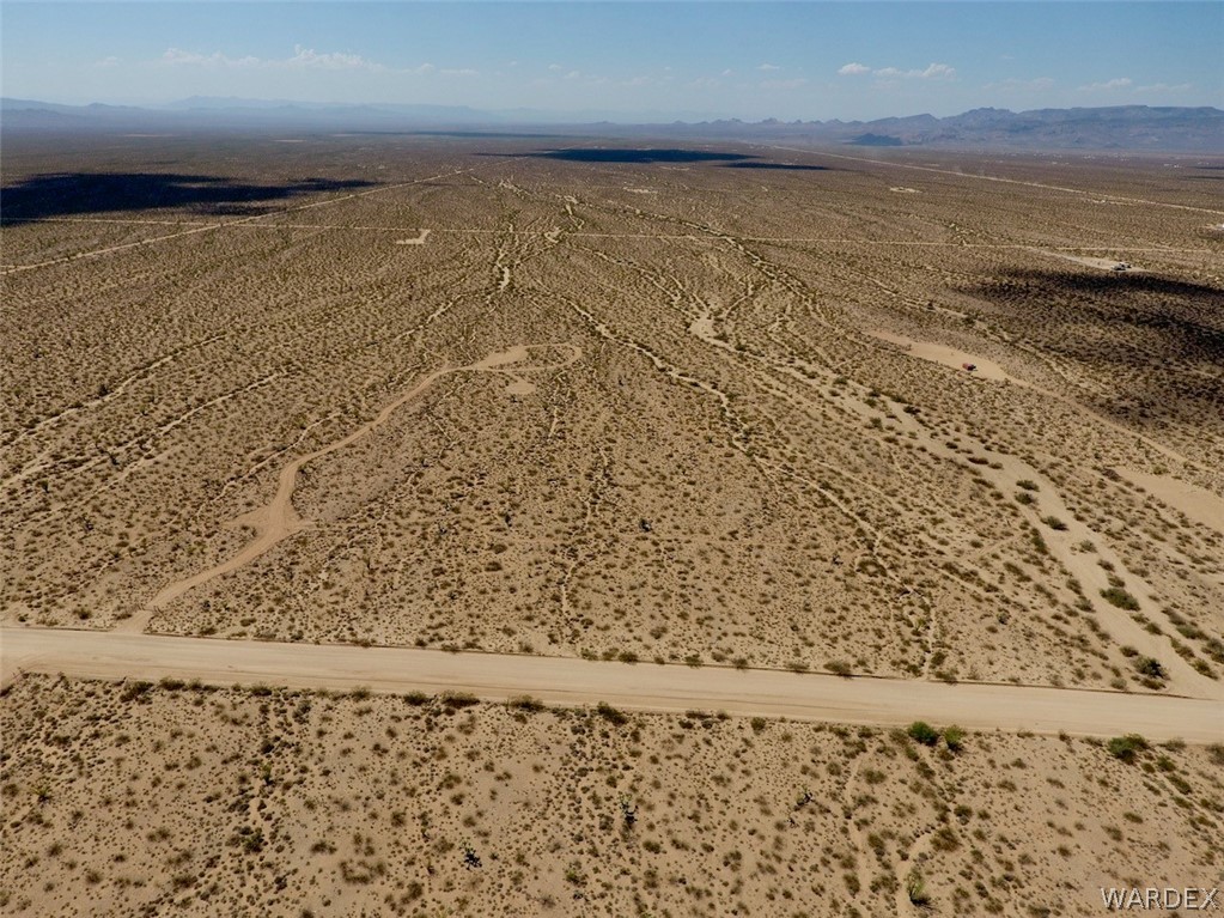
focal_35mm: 20
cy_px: 459
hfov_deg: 81.8
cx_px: 612
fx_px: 707
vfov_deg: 66.0
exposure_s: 1/1761
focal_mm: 3.61
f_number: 2.8
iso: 100
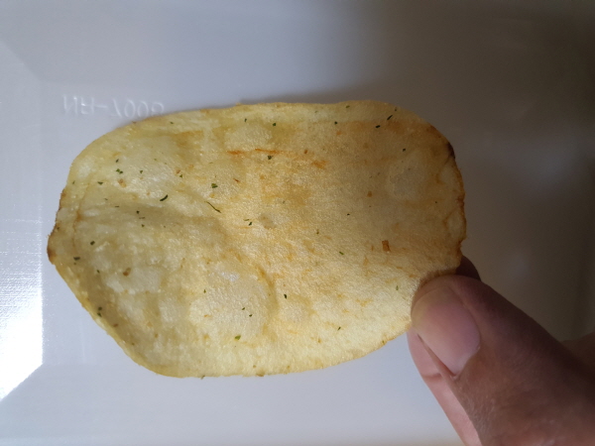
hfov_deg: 67.3
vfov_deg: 53.1
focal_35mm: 26
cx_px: 298
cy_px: 223
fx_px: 447
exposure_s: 1/40
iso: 200
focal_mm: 4.3
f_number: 1.5
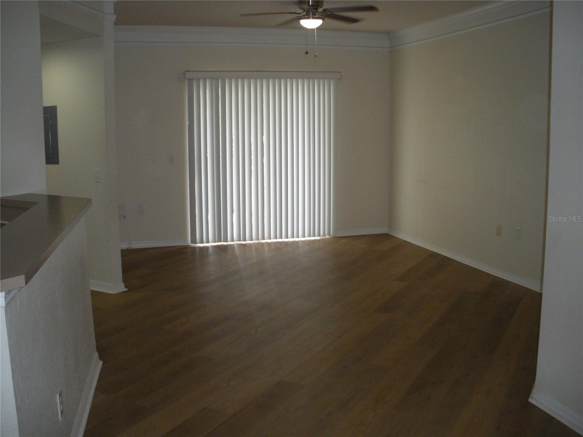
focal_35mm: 36
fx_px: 606
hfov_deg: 51.4
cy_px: 218
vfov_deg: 39.7
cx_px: 292
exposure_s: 1/64.3
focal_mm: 6.3
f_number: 3.5
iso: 204
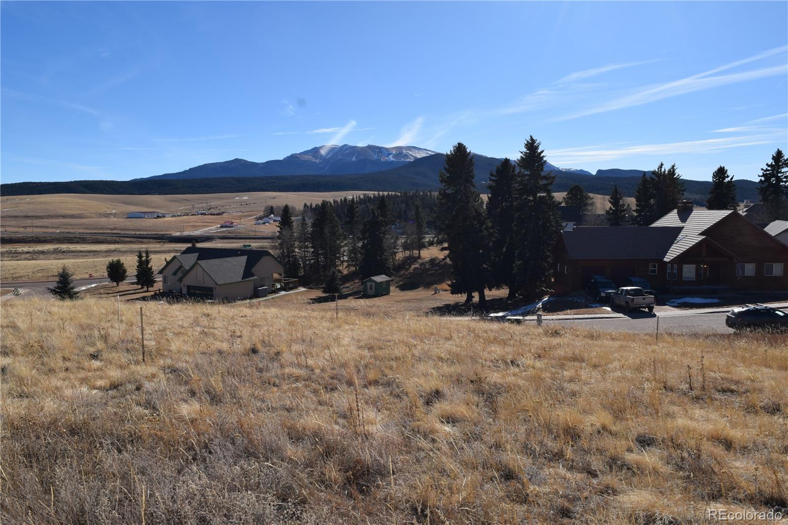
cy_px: 262
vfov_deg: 47.9
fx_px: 591
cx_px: 394
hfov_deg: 67.4
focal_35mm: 27
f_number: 10
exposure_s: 1/200
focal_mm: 18
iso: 100
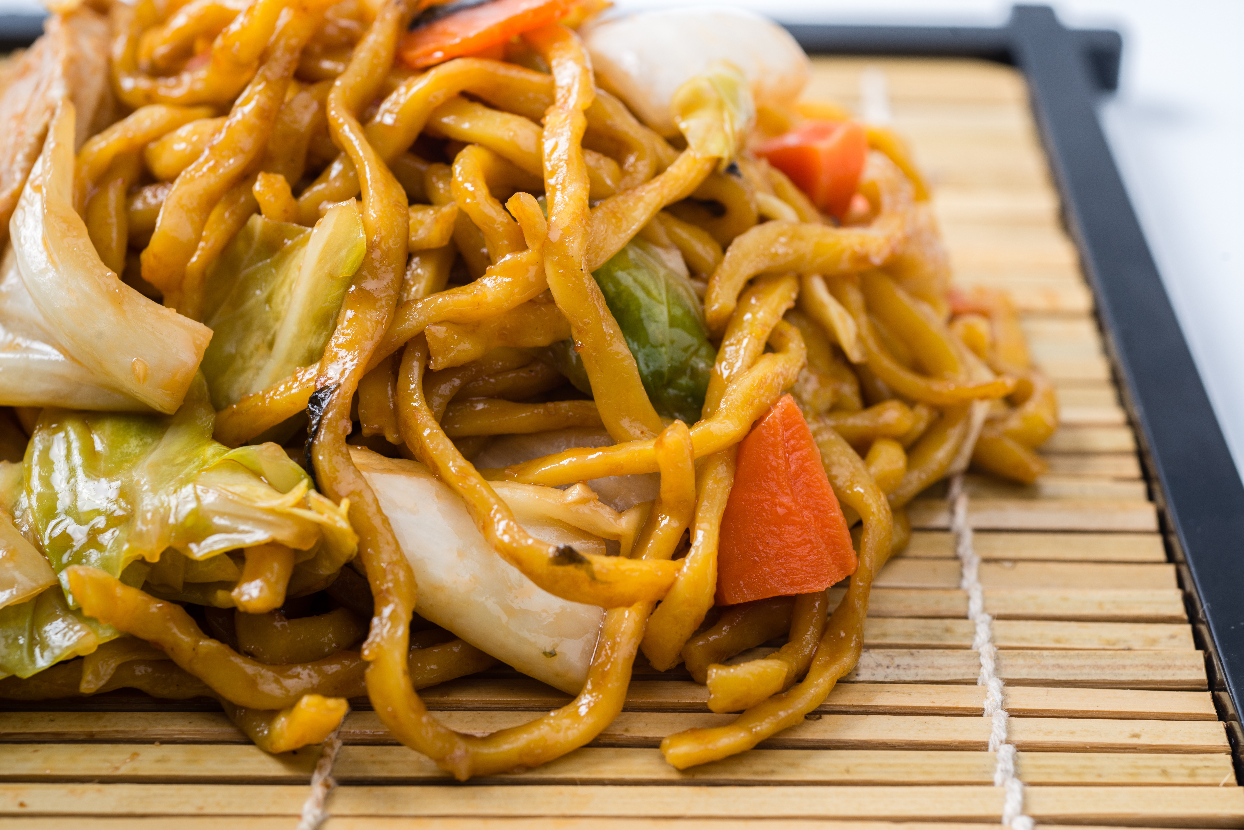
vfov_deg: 24.6
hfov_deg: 36.2
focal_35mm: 55
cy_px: 415
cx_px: 622
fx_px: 1901
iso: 50
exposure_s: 1/50
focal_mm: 55
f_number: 8
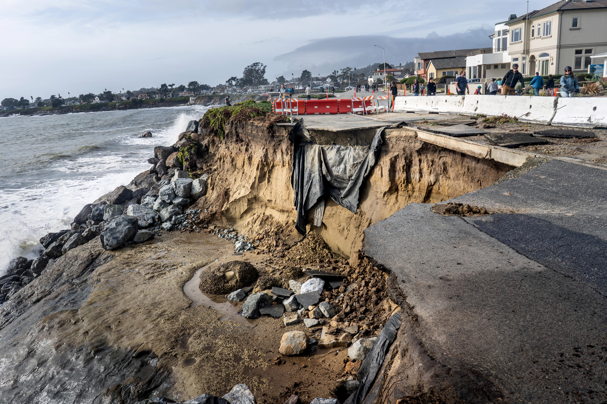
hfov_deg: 65.5
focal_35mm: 28
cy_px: 202
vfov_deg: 46.4
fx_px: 472
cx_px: 304
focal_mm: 28
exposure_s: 1/250
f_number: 5.6
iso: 50
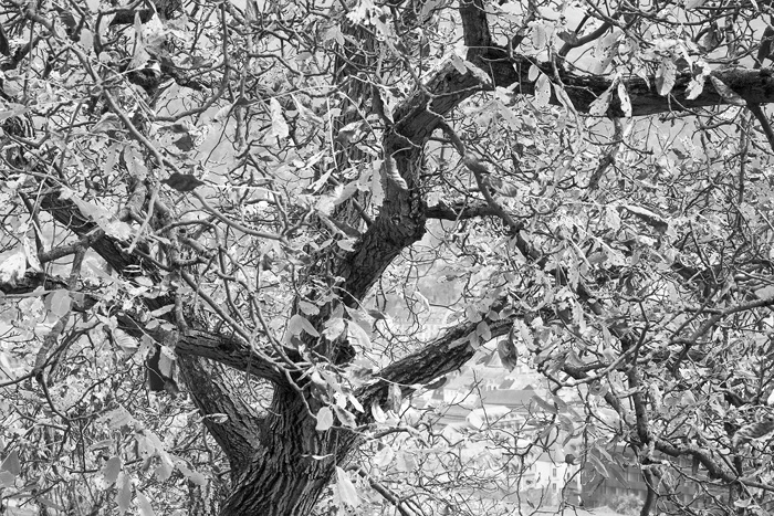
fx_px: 1828
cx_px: 387
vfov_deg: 16.1
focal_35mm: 85
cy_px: 258
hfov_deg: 23.9
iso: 200
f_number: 11
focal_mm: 85
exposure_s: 1/25
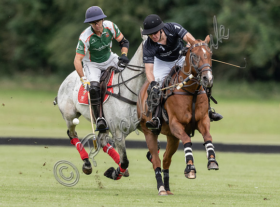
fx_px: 8045
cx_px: 137
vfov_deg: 1.5
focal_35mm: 1000
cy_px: 106
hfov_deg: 2.0
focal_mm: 500
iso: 1000
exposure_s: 1/2500
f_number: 4.5
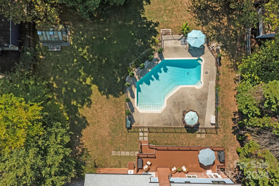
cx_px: 140
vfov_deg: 46.4
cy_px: 93
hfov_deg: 65.5
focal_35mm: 28
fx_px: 217
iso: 100
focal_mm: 10.26
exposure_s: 1/640
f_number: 6.3
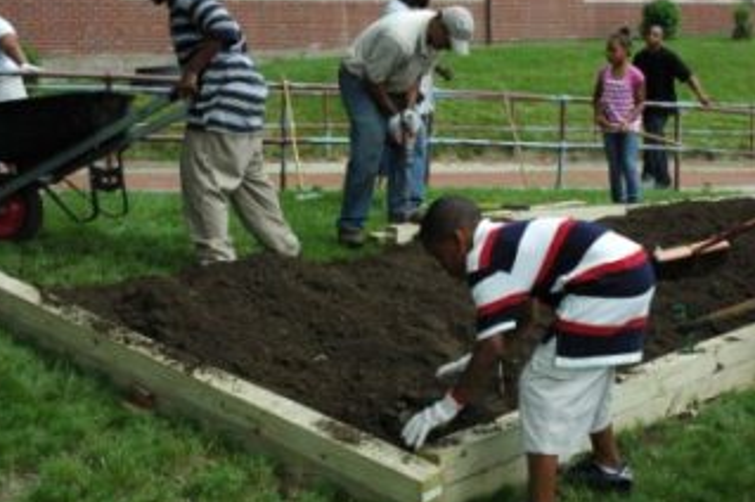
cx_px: 398
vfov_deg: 24.7
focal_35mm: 55
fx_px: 1144
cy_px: 201
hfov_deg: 36.5
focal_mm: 29
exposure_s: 1/1000
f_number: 8
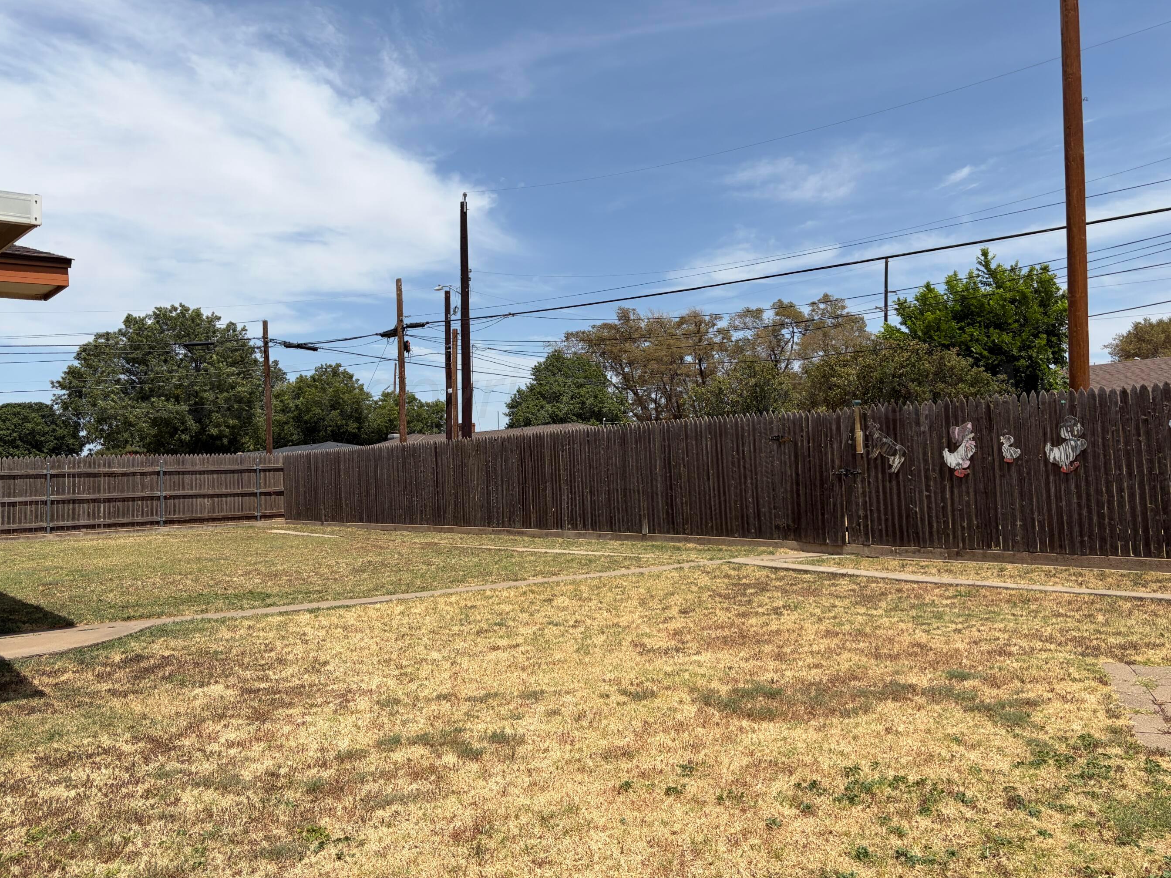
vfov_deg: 48.2
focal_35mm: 29
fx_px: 981
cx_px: 605
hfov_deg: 61.7
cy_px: 398
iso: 50
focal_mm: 5.96
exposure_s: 1/4950
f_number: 1.6
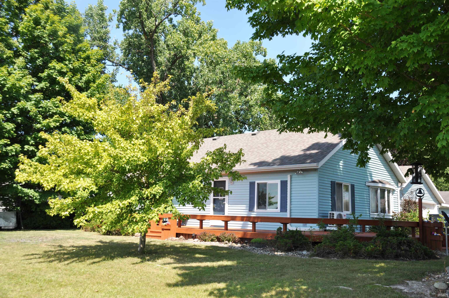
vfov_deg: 34.1
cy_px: 149
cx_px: 224
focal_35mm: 39
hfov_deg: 49.6
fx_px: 486
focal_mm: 26
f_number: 8
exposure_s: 1/250
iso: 200
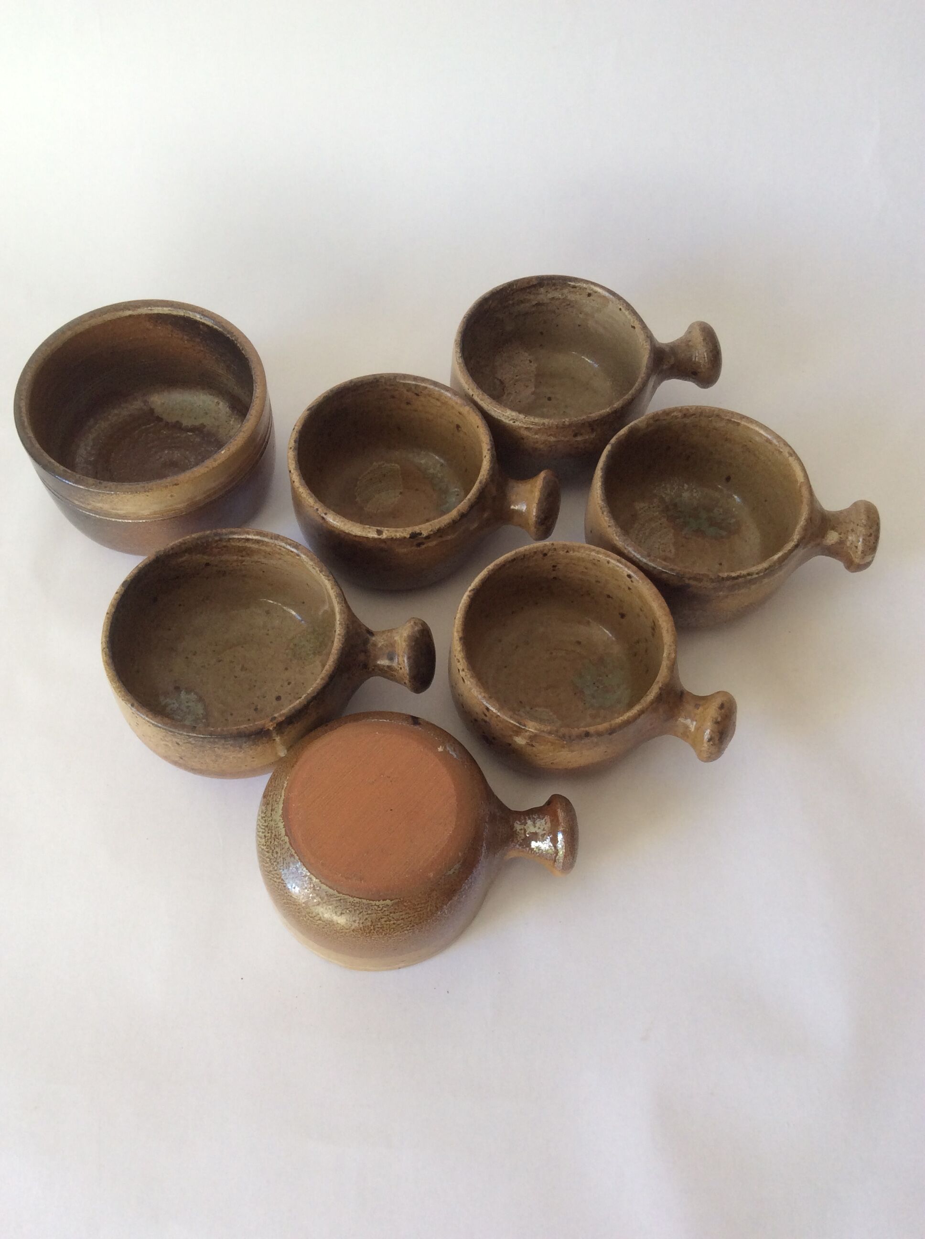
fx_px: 1143
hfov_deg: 44.1
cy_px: 620
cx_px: 462
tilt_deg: -57.6
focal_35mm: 32
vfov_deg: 56.9
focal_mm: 3.3
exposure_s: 1/100
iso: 40
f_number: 2.4
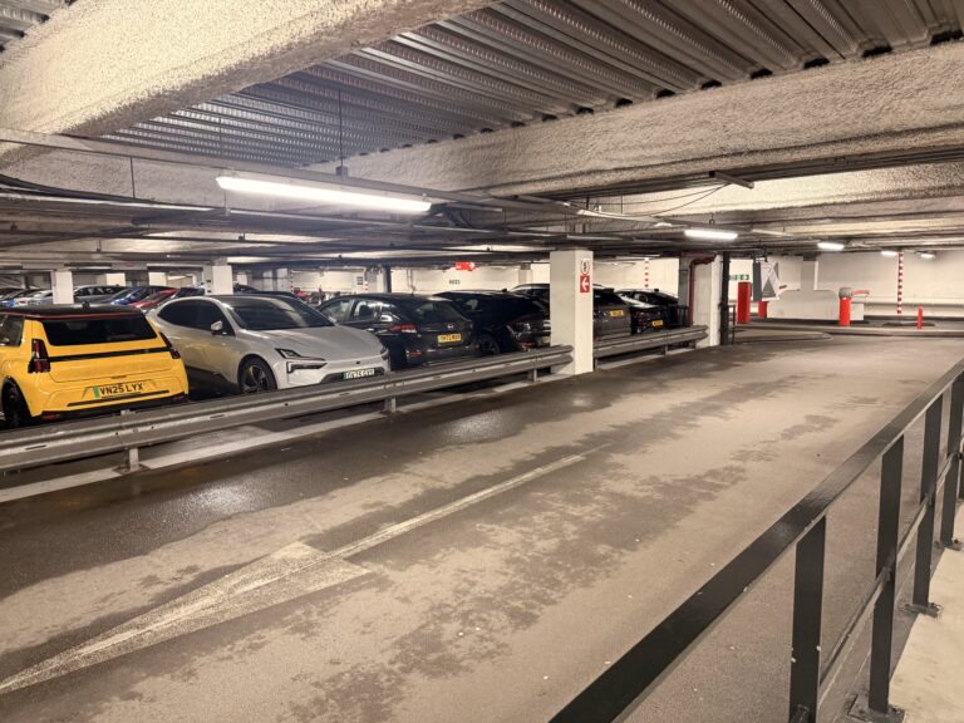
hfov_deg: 71.6
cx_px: 482
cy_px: 362
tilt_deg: -6.0
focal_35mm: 24
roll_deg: +0.4
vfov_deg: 56.8
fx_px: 668
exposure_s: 1/50
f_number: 1.78
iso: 250
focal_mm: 6.76
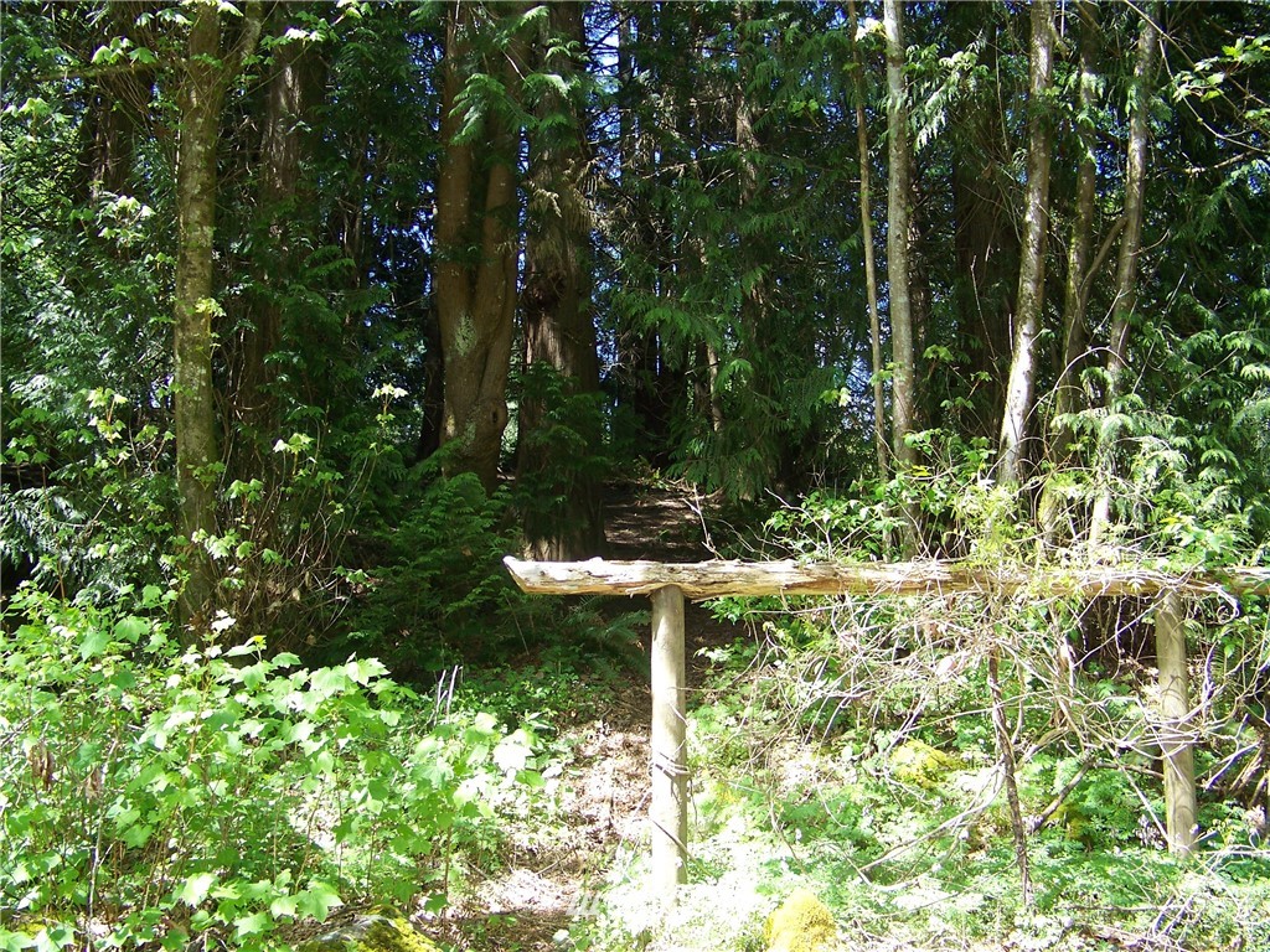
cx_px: 635
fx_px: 1321
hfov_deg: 51.4
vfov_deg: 39.7
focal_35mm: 36
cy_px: 476
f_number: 2.8
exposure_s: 1/80
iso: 64
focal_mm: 5.85
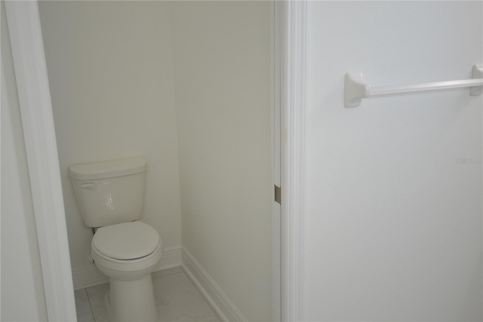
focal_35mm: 33
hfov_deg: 57.2
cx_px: 242
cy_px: 161
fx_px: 443
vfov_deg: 40.0
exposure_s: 1/80
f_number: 4.5
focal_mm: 22
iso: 400
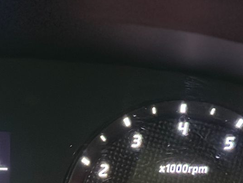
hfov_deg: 11.2
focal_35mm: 173
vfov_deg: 8.5
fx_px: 1215
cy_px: 201
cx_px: -59
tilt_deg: -16.7
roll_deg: -1.9
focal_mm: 6.86
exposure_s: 1/30
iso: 640
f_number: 1.78
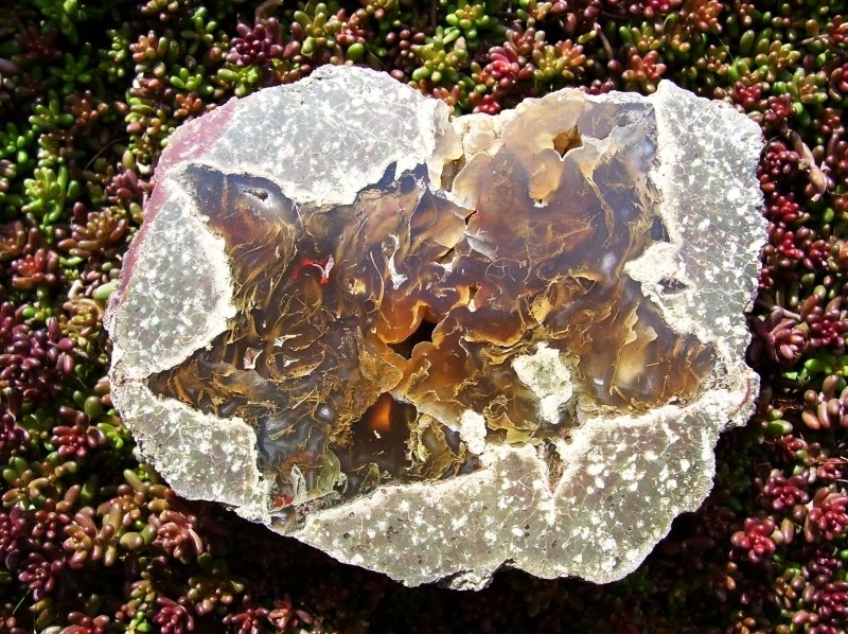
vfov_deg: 41.7
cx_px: 424
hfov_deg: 54.0
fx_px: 832
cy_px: 317
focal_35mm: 34
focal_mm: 5.6
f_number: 2.7
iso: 80
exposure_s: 1/500
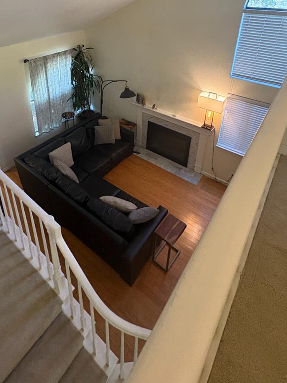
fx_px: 254
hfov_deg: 58.2
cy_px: 89
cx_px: 110
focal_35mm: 23
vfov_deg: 68.4
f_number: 2.2
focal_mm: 2.22
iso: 400
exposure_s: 1/60
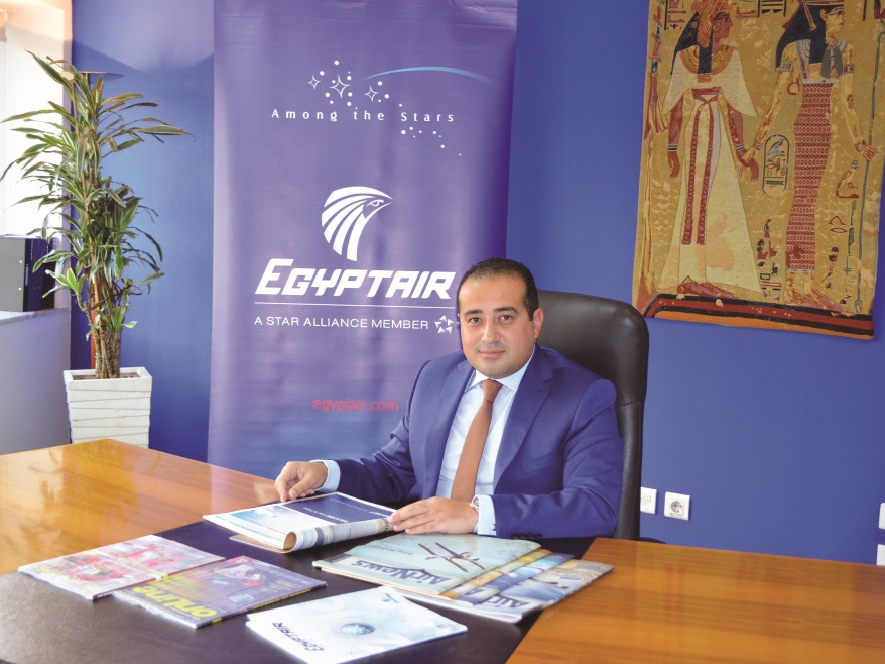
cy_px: 333
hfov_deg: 40.0
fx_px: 1215
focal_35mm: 48
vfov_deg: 30.5
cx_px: 431
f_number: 4.5
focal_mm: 29
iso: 1400
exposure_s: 1/60
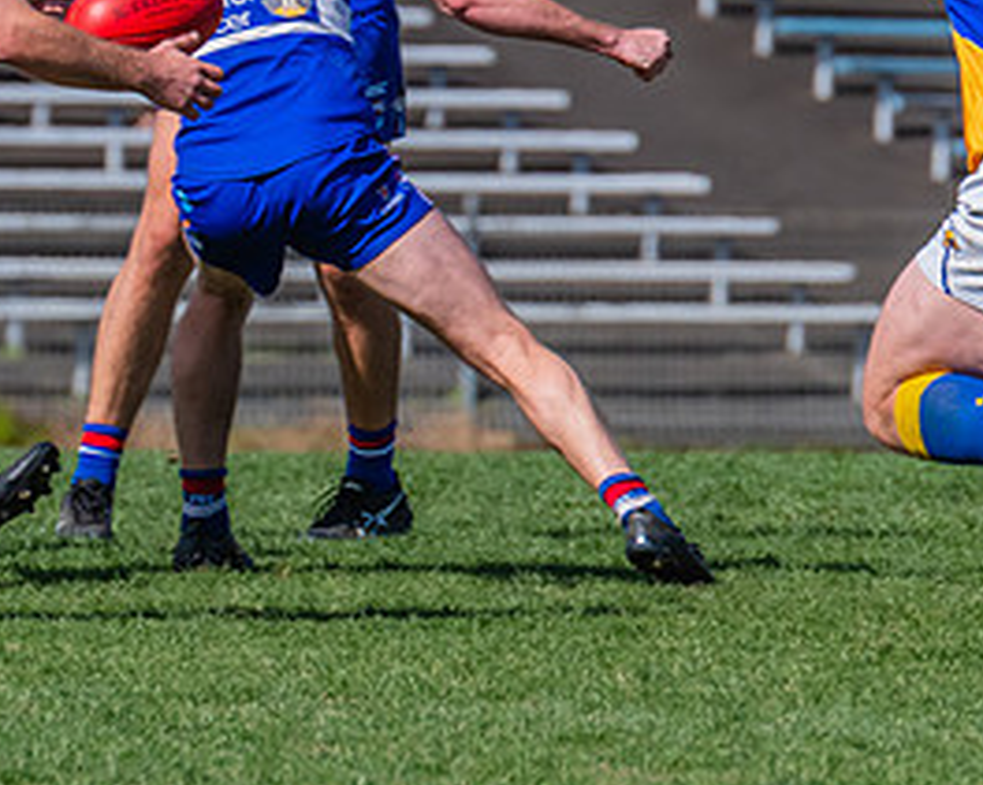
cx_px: -181
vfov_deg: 1.2
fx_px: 37109
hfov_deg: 1.5
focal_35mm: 1276
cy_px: 168
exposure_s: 1/1600
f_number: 9
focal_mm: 420
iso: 800
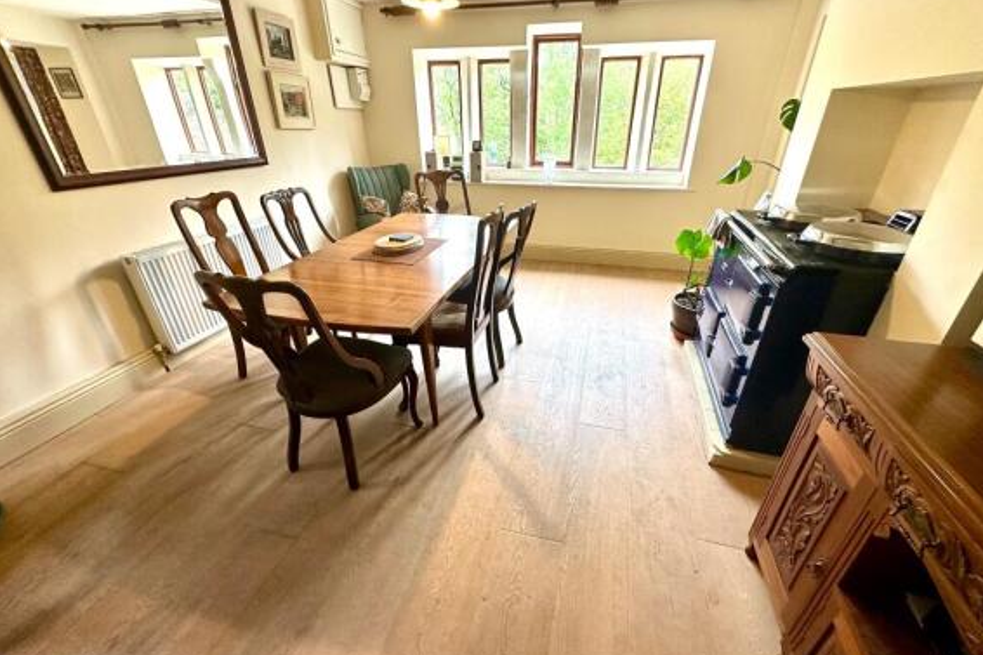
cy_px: 336
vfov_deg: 77.3
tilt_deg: -27.8
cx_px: 503
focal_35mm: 15
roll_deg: +0.6
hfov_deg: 100.4
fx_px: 409
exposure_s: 1/100
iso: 200
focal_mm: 2.22
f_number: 2.2
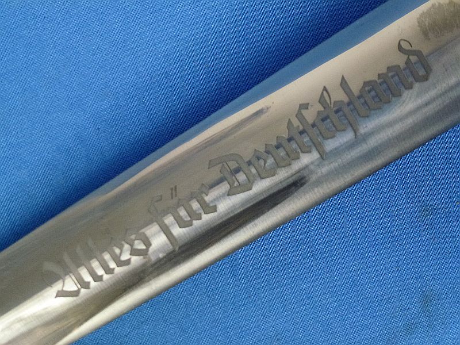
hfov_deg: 27.4
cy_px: 172
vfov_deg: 20.7
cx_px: 230
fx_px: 943
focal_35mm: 71
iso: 400
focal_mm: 12.7
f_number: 4.7
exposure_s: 1/60
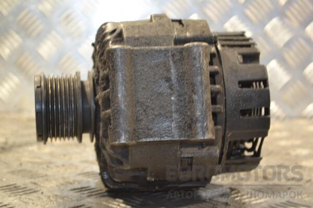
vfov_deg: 16.6
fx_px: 717
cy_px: 104
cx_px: 156
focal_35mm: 82
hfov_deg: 24.6
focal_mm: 55
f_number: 5.6
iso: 1100
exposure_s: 1/60
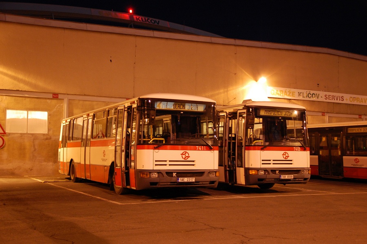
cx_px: 184
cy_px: 122
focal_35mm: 45
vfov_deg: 29.8
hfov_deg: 43.6
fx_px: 458
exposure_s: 1
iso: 800
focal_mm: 30
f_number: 4.2
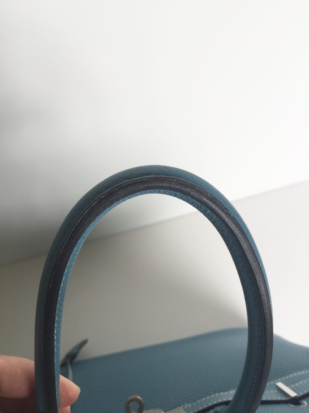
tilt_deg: -59.8
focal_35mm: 29
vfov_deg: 61.7
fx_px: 345
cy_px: 206
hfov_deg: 48.2
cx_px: 154
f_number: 2.2
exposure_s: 1/234
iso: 32
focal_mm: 4.15
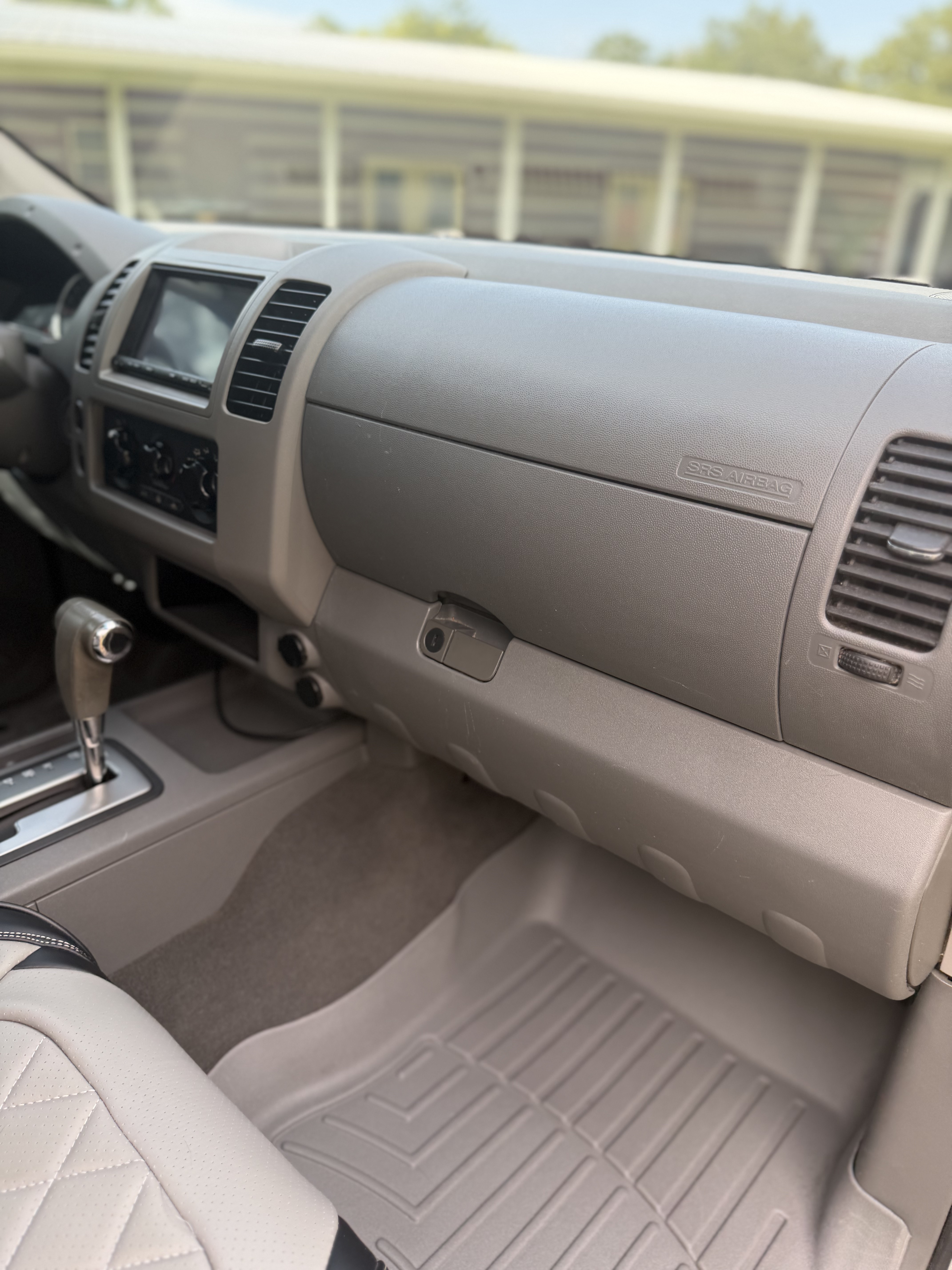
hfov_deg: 56.8
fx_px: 880
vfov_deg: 71.6
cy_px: 635
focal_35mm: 24
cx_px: 476
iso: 64
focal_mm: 6.76
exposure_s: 1/252
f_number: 1.78
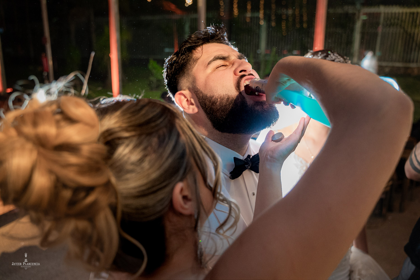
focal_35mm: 28
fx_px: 327
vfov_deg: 46.4
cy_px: 140
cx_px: 210
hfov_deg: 65.5
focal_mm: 28
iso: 2500
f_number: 3.5
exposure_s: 1/125
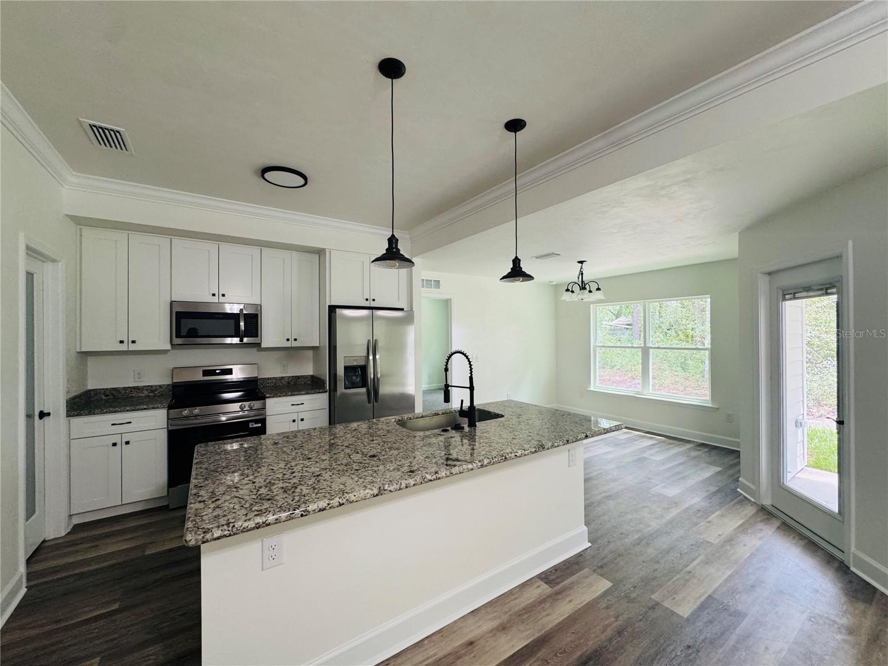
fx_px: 359
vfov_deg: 85.7
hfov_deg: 102.1
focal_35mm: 14
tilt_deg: -0.2
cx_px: 444
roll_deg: +0.1
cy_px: 333
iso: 200
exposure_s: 1/60
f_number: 2.2
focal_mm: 2.22
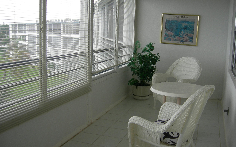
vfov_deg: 32.8
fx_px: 251
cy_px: 69
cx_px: 117
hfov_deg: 50.4
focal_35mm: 39
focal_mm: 7.5
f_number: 2.7
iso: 64
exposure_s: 1/48.3
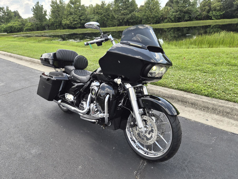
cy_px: 90
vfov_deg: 58.9
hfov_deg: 73.9
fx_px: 158
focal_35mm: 23
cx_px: 119
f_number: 1.8
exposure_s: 1/1368
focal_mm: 5.4
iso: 80
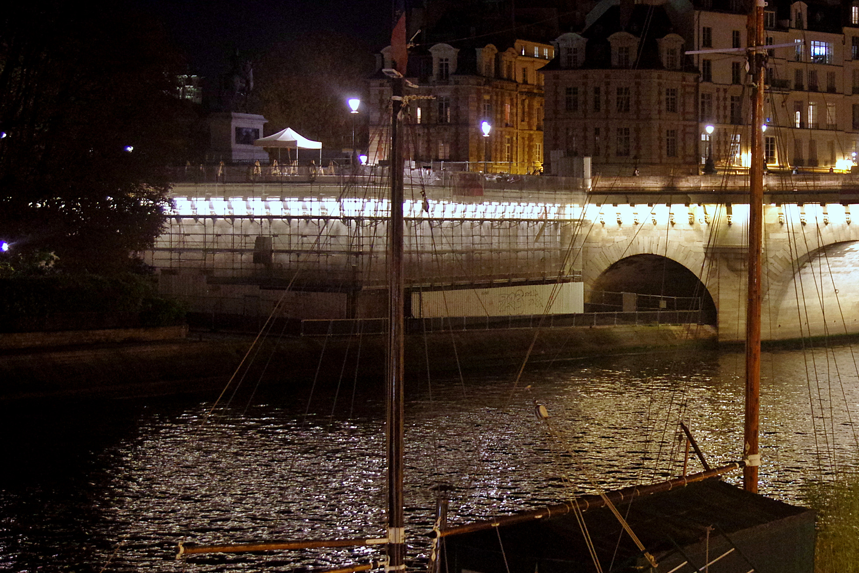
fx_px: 1599
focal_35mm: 67
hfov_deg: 29.4
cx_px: 685
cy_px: 305
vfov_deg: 20.3
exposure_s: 1/20
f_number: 2.8
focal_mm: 25.6
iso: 3200
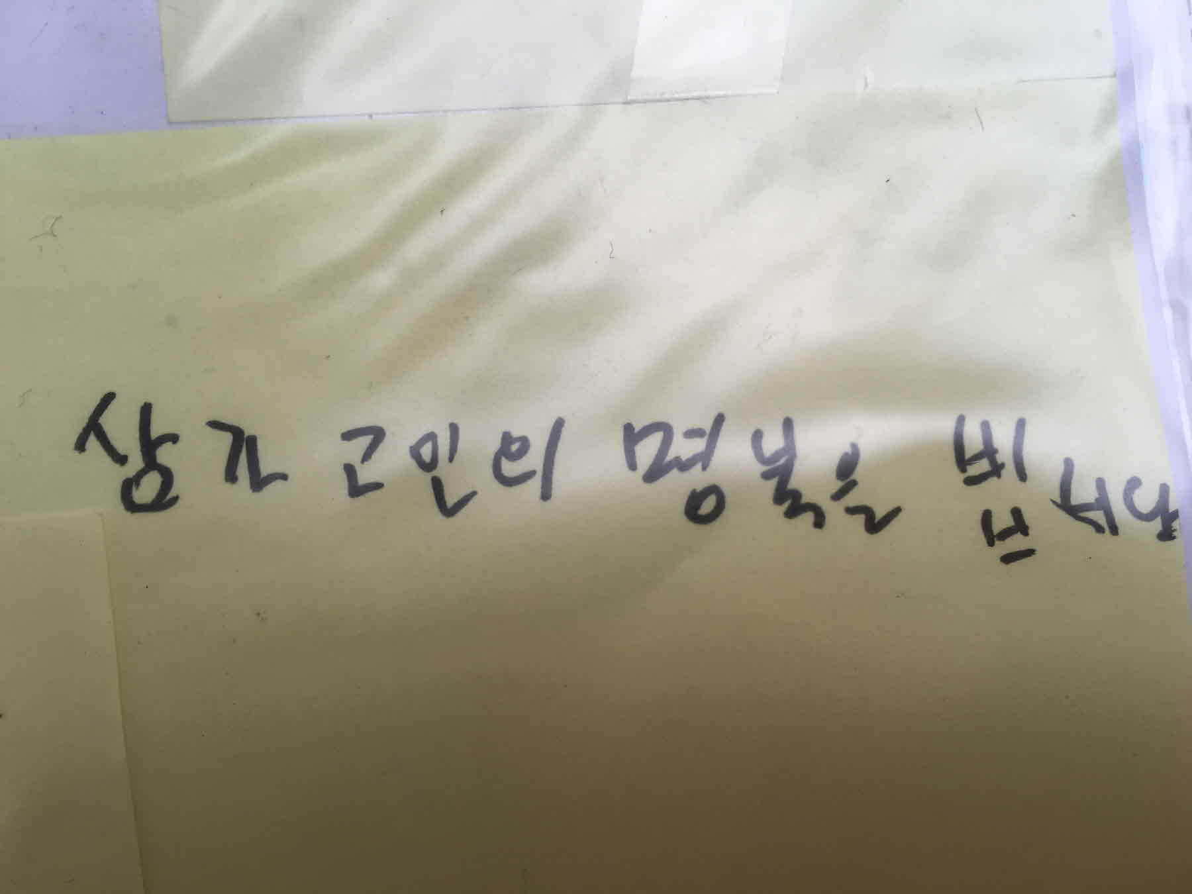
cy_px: 447
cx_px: 596
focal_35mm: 29
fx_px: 999
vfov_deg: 48.2
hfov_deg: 61.7
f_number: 2.2
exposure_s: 1/60
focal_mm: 4.15
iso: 32
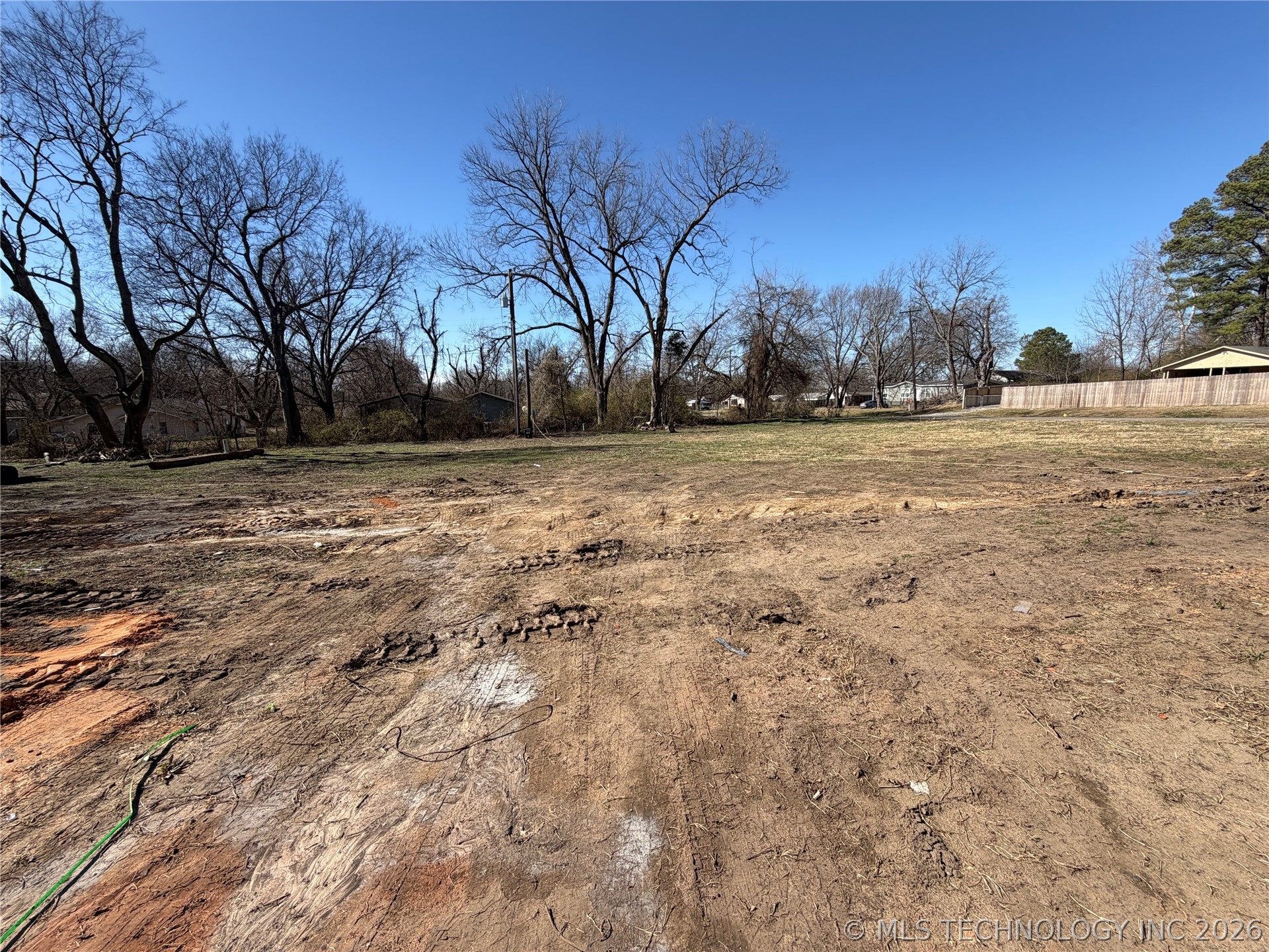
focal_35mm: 14
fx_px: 513
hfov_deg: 102.1
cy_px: 476
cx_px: 634
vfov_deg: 85.7
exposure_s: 1/770
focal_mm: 2.22
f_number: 2.2
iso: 25
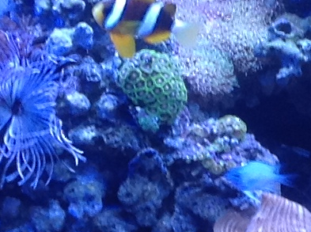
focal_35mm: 231
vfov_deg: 6.3
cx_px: 228
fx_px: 2071
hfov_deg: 8.6
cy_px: -111
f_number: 2.4
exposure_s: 1/30
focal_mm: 4.28
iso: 64
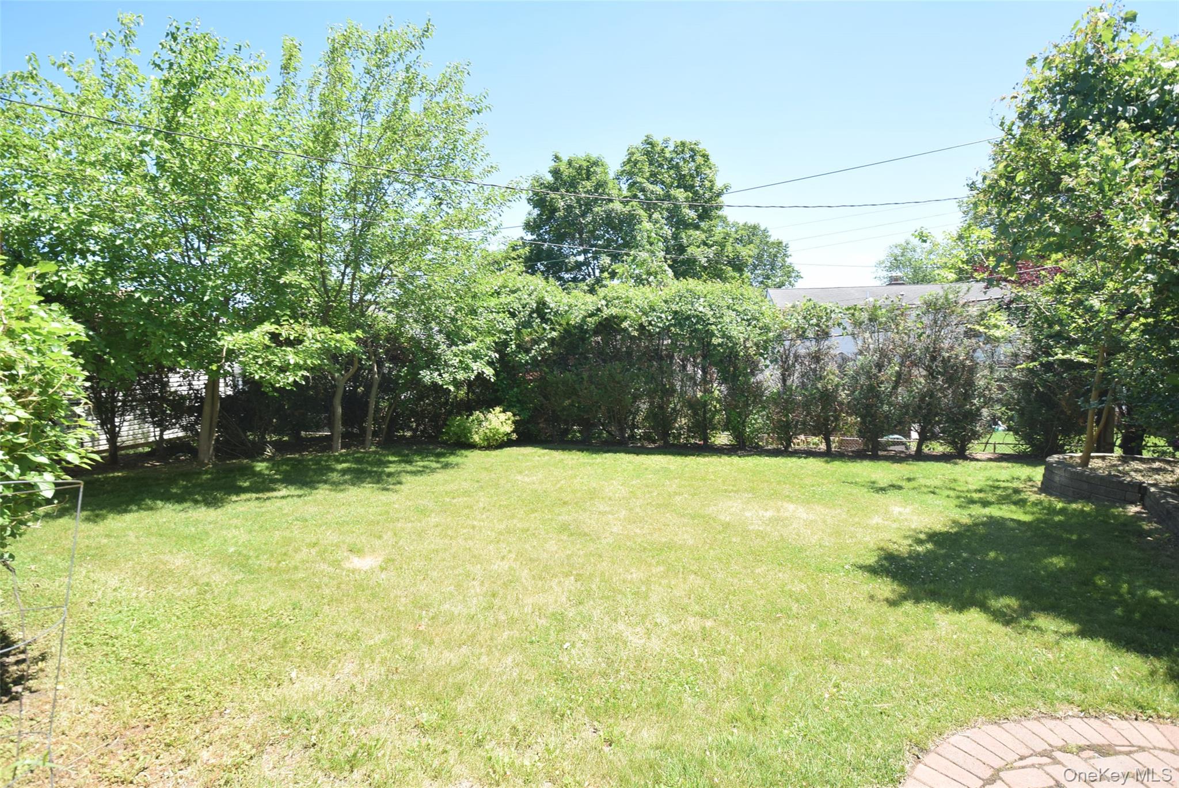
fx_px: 492
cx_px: 590
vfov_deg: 77.4
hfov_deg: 100.4
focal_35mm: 15
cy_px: 394
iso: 200
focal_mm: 10
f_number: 7.1
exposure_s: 1/160
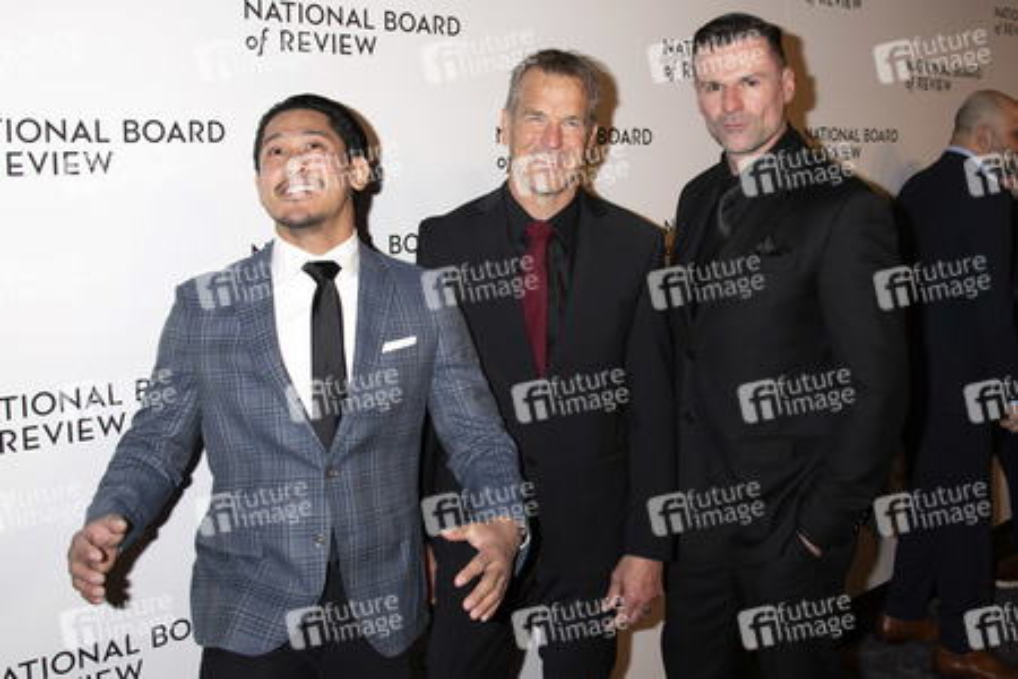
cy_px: 340
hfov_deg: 73.7
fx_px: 679
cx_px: 509
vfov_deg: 53.1
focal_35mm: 24
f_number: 5.6
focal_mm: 24
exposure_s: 1/200
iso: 400
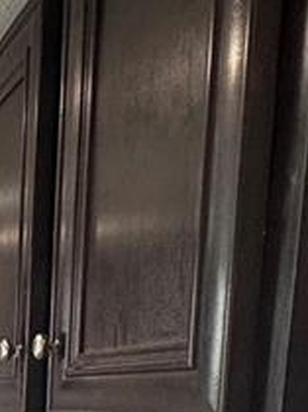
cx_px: -372
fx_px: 856
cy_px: 522
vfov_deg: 24.1
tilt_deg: -8.7
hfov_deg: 15.0
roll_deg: +0.8
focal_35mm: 72
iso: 200
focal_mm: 2.22
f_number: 2.2
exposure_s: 1/120
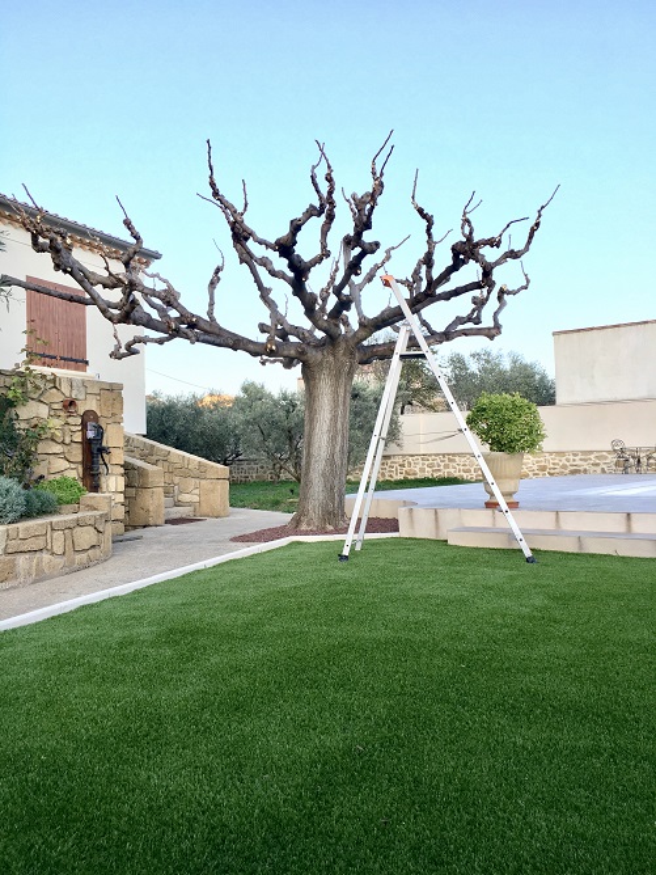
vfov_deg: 61.7
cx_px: 328
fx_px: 733
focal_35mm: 29
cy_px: 438
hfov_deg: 48.2
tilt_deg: +2.9
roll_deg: +1.1
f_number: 2.2
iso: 32
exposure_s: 1/100
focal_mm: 4.15
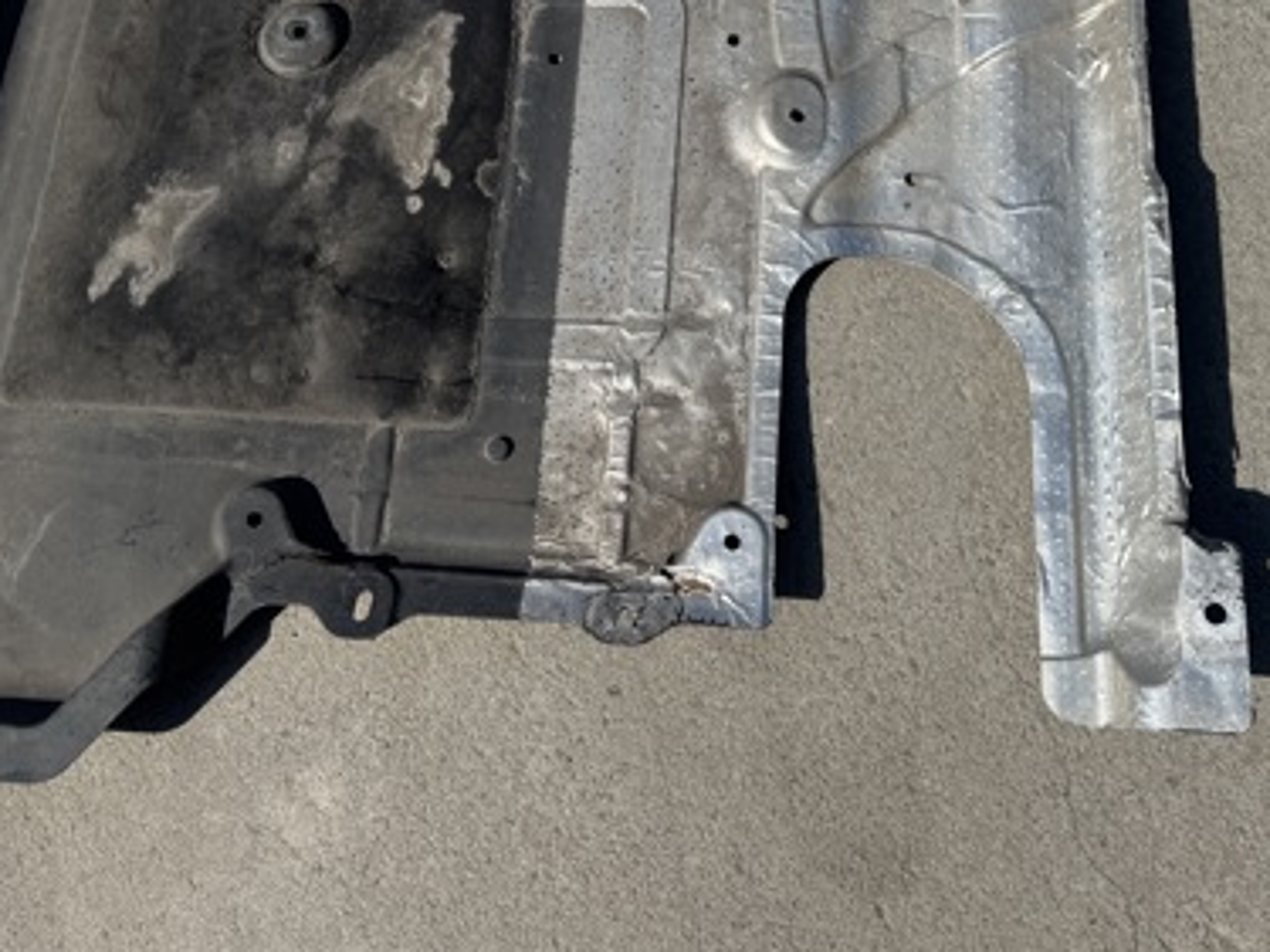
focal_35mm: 41
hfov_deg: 45.8
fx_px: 1504
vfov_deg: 34.1
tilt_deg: -67.5
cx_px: 640
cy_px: 190
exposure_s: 1/6410
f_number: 1.78
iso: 80
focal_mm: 6.76
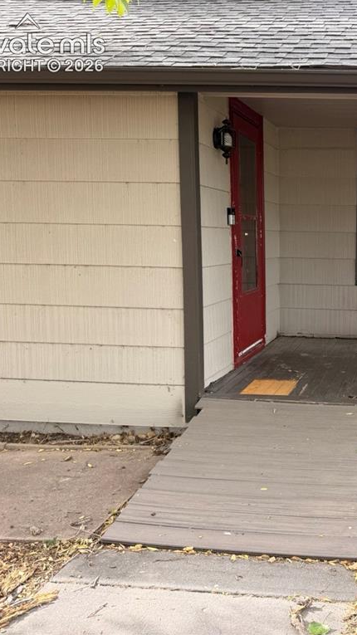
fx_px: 589
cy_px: 317
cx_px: 368
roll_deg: -1.1
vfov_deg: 56.6
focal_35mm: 35
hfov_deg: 30.9
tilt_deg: -7.0
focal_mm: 6.76
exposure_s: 1/421
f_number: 1.78
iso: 80
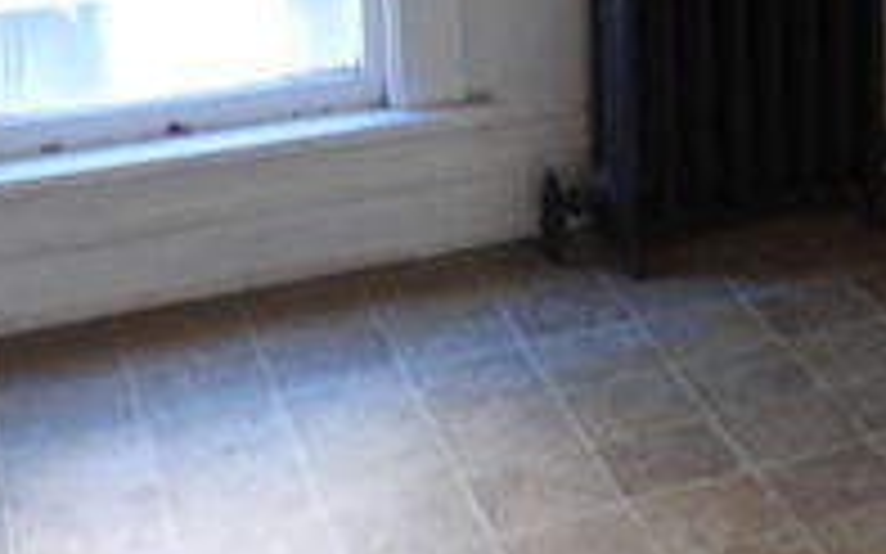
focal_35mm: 86
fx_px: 2076
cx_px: 1181
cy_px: -257
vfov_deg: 14.3
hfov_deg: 21.5
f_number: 3.3
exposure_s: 1/30
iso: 140
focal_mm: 4.3
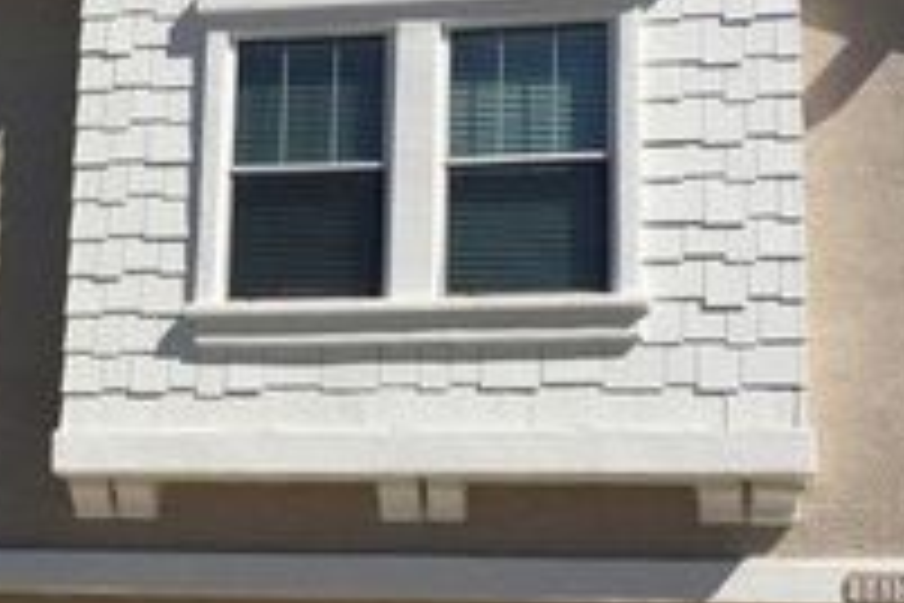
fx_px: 1883
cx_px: 189
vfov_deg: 18.1
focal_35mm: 75
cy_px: 434
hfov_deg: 26.5
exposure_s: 1/3968
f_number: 2.2
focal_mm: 4.15
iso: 32
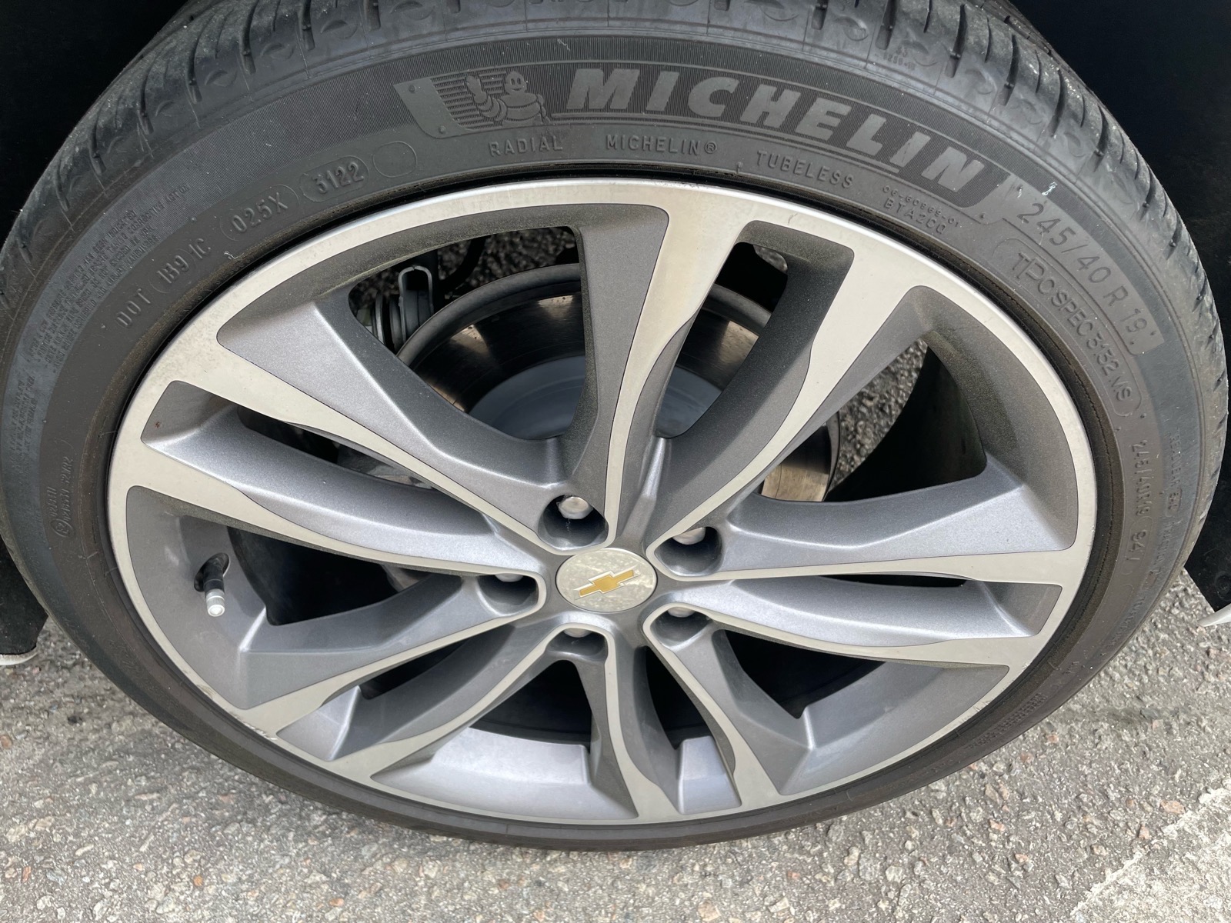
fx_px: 925
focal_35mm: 26
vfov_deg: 53.1
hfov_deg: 67.3
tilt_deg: -40.5
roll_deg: +0.3
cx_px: 616
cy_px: 462
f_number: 1.6
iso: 32
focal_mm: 4.2
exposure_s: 1/578
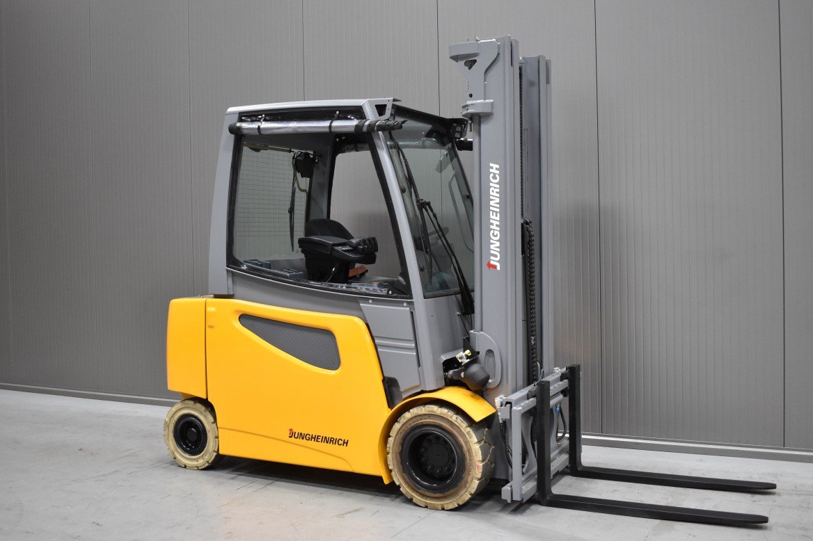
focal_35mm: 37
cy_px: 264
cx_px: 413
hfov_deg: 51.9
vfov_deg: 35.9
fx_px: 835
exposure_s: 1/60
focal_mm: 24
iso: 1250
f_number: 4.5
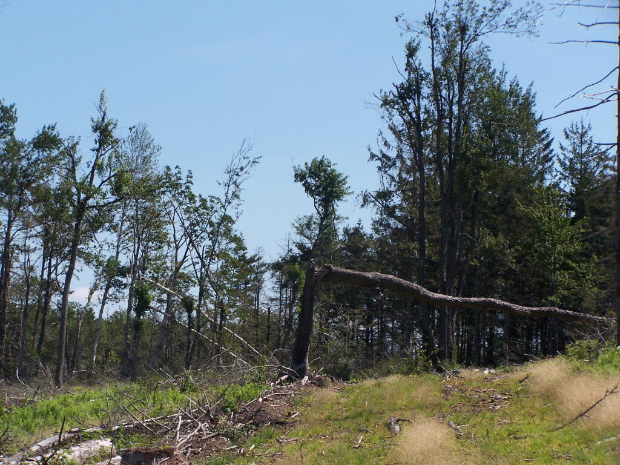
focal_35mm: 117
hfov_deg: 16.8
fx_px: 2096
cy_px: 232
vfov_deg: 12.7
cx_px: 310
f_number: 4.5
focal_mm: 19.4
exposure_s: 1/800
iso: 80
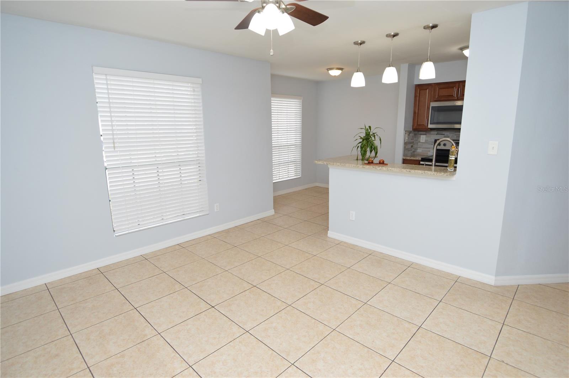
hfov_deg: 90.1
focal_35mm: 18
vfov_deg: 67.3
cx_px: 284
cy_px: 189
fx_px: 284
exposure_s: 1/80
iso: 400
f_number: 4.5
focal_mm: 12
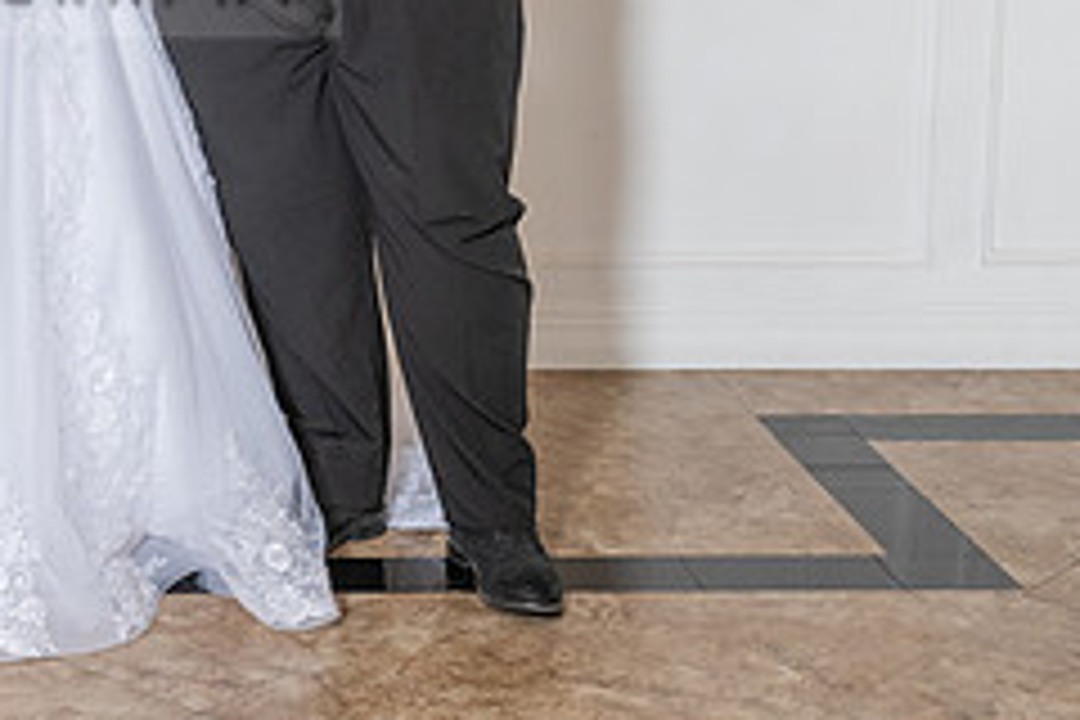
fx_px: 2670
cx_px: -40
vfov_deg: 15.1
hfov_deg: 21.9
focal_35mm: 89
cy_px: 4
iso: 640
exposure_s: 1/160
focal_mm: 34
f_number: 4.5
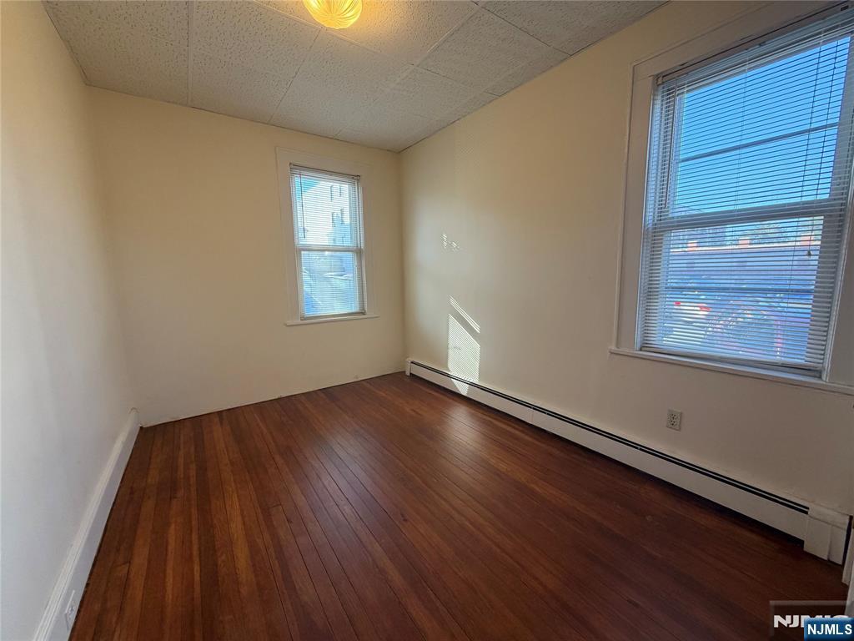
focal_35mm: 14
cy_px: 320
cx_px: 427
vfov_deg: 85.7
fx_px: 345
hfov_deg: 102.1
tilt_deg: -8.1
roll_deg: +0.3
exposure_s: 1/120
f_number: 2.2
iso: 160
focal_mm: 2.22
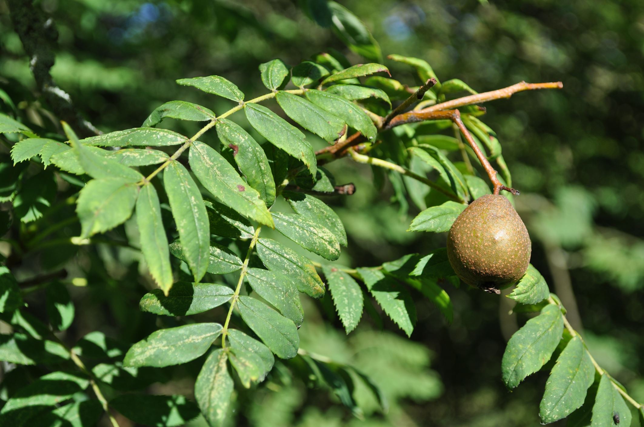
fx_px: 1206
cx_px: 322
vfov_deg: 20.1
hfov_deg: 29.9
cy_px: 214
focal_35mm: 68
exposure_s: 1/400
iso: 200
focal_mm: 45
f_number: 8
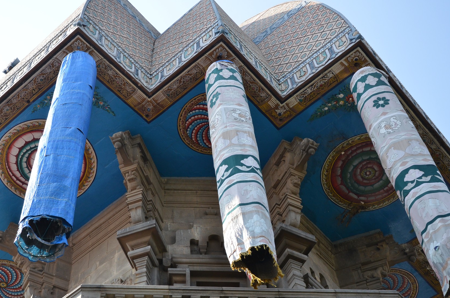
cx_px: 206
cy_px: 153
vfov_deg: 22.9
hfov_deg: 34.0
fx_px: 736
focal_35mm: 59
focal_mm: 34
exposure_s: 1/1250
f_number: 5.6
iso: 500
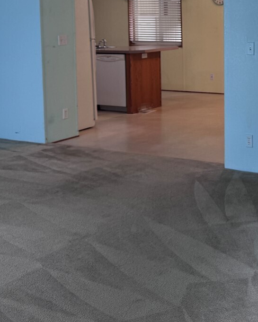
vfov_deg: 32.9
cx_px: 284
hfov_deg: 25.6
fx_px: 525
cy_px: 50
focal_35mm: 55
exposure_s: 1/120
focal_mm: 6.76
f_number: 1.78
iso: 80
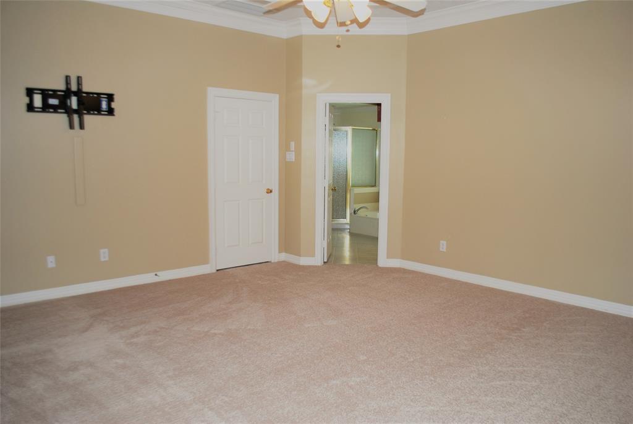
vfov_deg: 48.0
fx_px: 475
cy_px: 212
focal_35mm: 27
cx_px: 316
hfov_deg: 67.3
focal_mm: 18
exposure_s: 1/60
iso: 200
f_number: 3.5
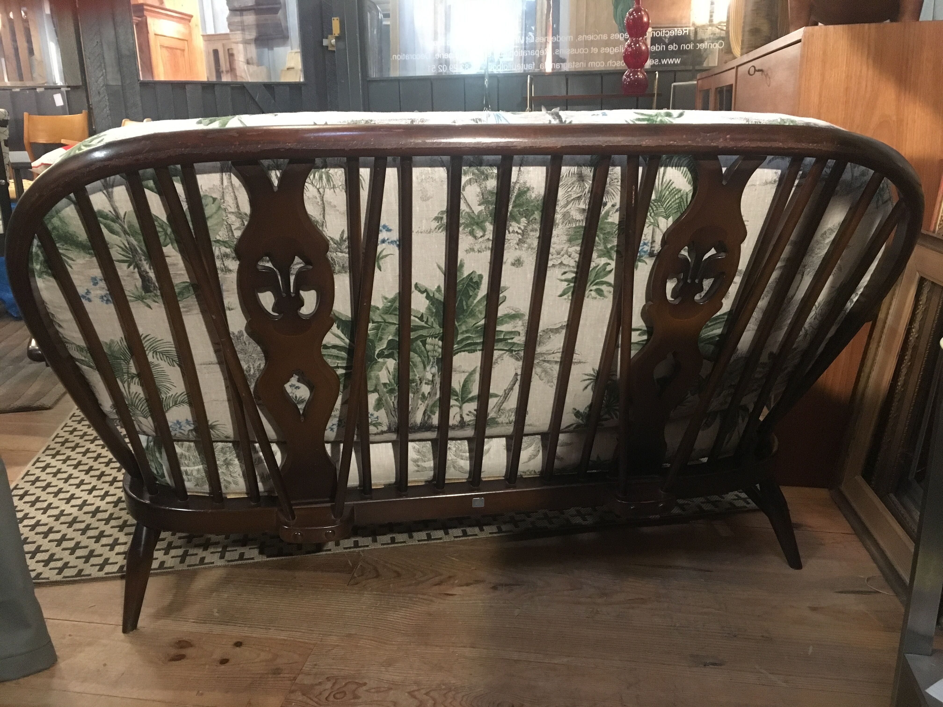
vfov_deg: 48.2
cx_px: 472
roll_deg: +1.1
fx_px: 790
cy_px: 354
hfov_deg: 61.7
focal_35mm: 29
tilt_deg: -16.0
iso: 320
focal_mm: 4.15
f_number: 2.2
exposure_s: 1/17
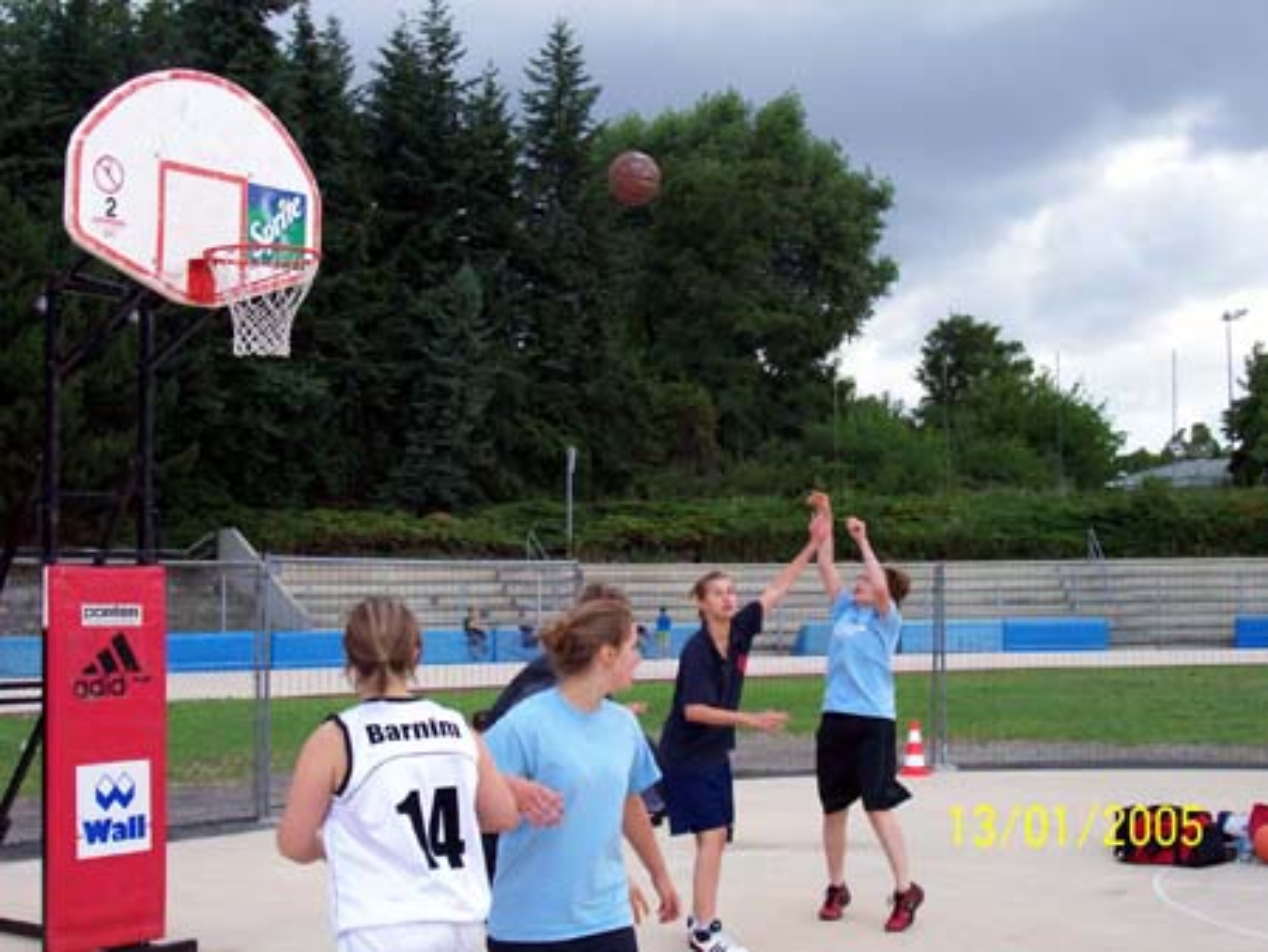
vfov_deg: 27.5
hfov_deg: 36.2
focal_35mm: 53
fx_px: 1942
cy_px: 476
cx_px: 634
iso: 80
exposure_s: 1/422
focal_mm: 8.7
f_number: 3.2
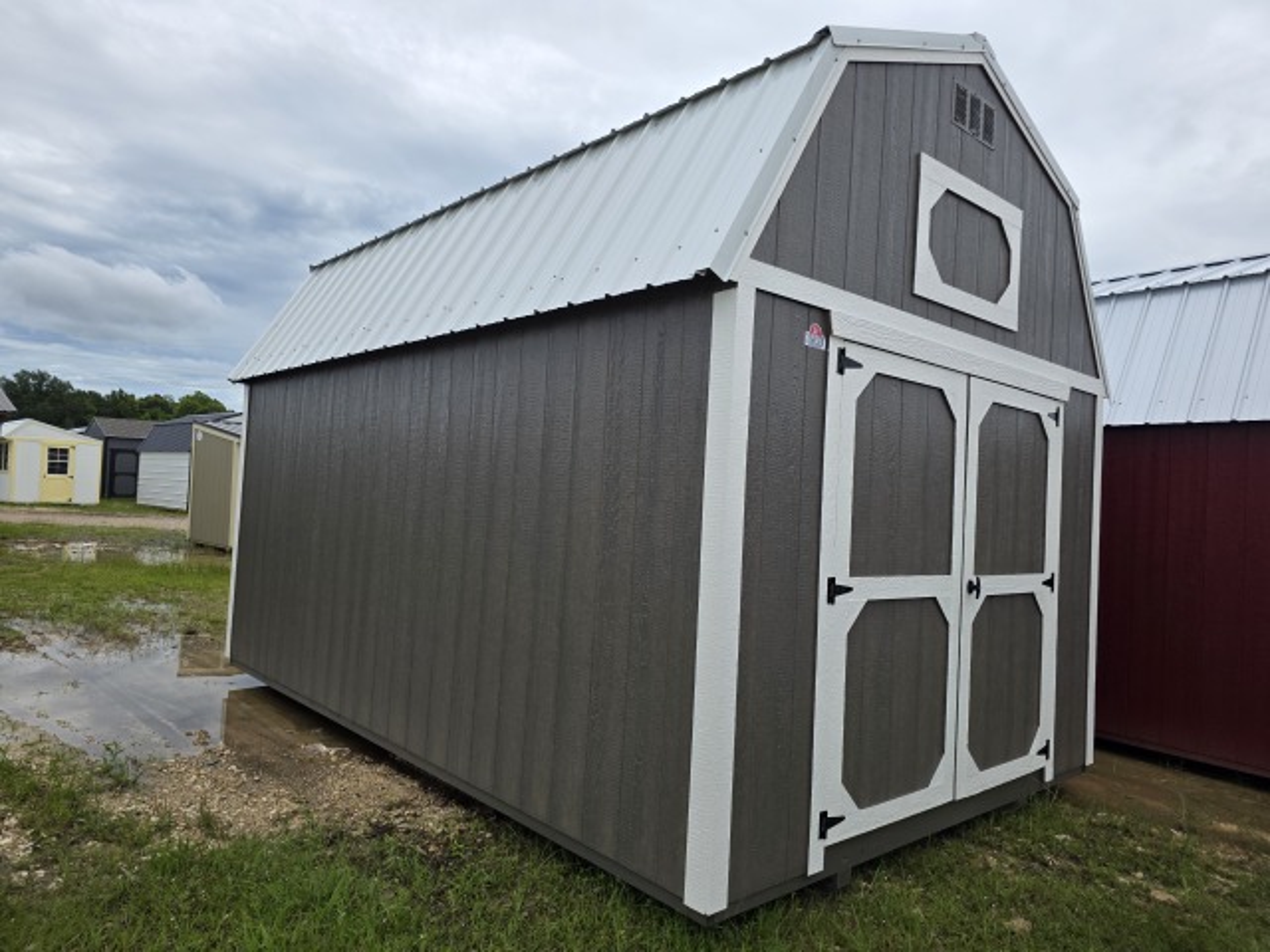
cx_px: 635
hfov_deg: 73.9
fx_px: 844
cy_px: 476
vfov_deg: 58.9
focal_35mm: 23
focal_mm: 6.3
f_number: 1.7
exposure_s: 1/6355
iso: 80
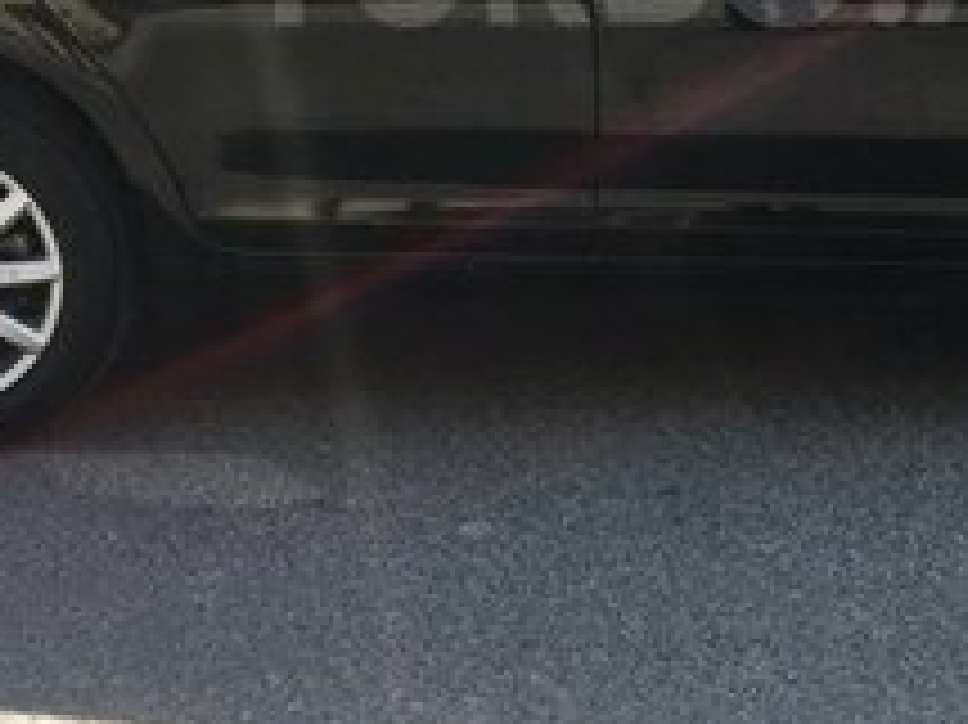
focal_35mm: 89
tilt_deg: -7.8
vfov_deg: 16.2
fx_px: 2487
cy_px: -43
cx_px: 698
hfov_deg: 21.9
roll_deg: -0.3
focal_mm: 4.15
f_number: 2.2
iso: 25
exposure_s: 1/693
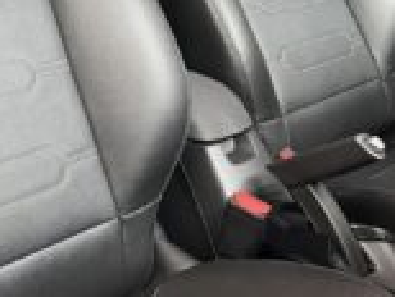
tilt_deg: -11.1
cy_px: 24
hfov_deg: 33.2
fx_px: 663
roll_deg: +1.0
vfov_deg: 24.5
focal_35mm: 58
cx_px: 210
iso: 1000
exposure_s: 1/37
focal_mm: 6.76
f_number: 1.78
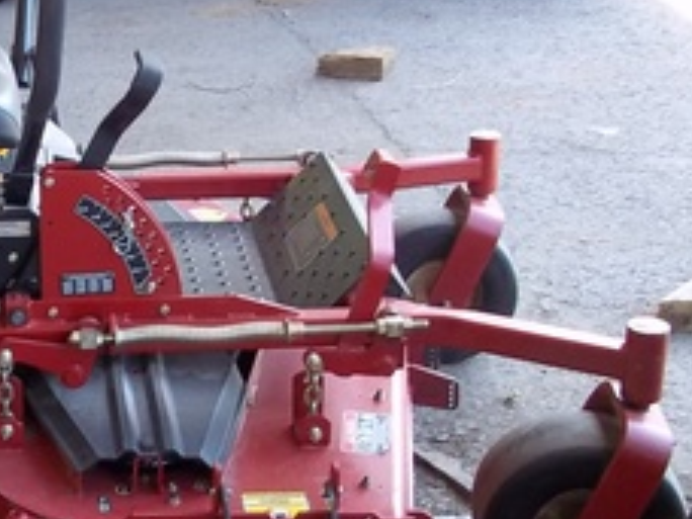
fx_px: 1719
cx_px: -55
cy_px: 234
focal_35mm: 86
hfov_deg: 21.7
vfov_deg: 17.2
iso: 80
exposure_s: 1/40
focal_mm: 6.5
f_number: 3.1
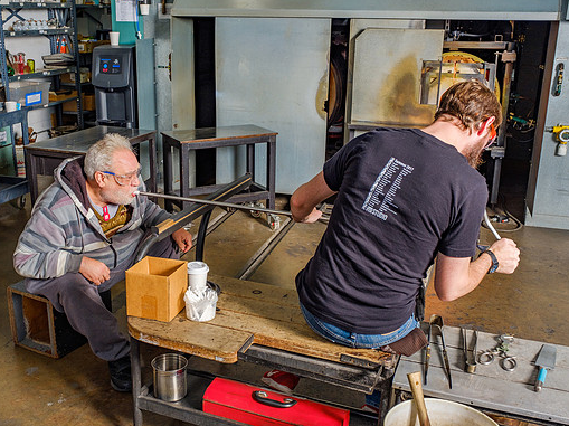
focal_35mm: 39
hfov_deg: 47.7
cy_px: 214
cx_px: 237
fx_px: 641
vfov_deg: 36.8
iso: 200
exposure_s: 1/125
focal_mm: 22.7
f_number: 5.6
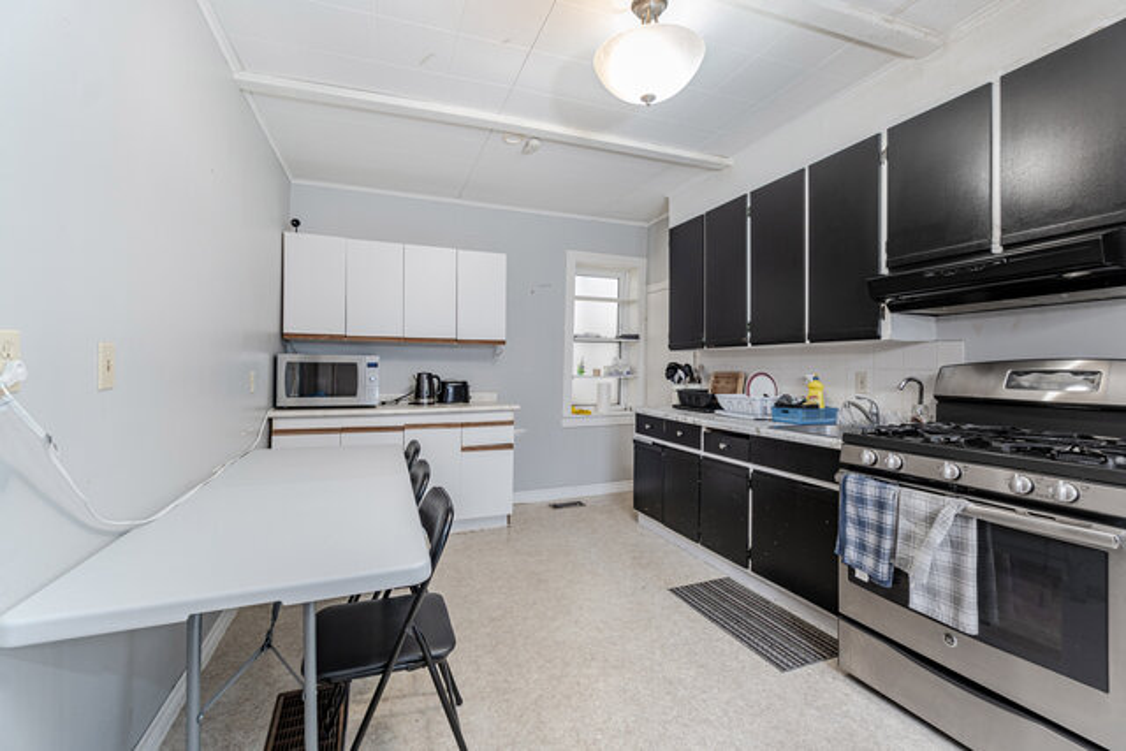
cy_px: 376
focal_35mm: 15
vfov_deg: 77.4
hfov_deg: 100.4
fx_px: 469
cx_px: 563
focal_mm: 10
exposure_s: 1/2
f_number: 7.1
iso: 50
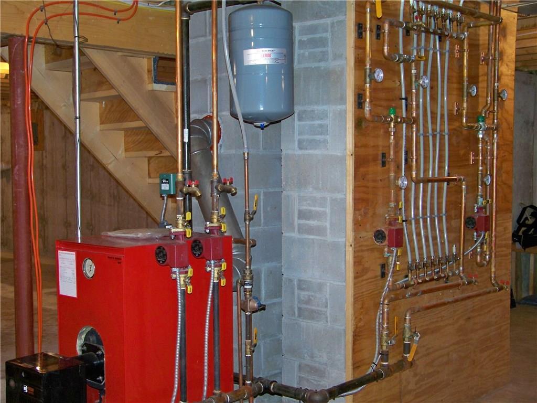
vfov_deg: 31.5
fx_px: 714
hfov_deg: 41.2
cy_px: 202
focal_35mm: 46
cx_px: 268
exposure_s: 1/30
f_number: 3.2
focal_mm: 9.36
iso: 200
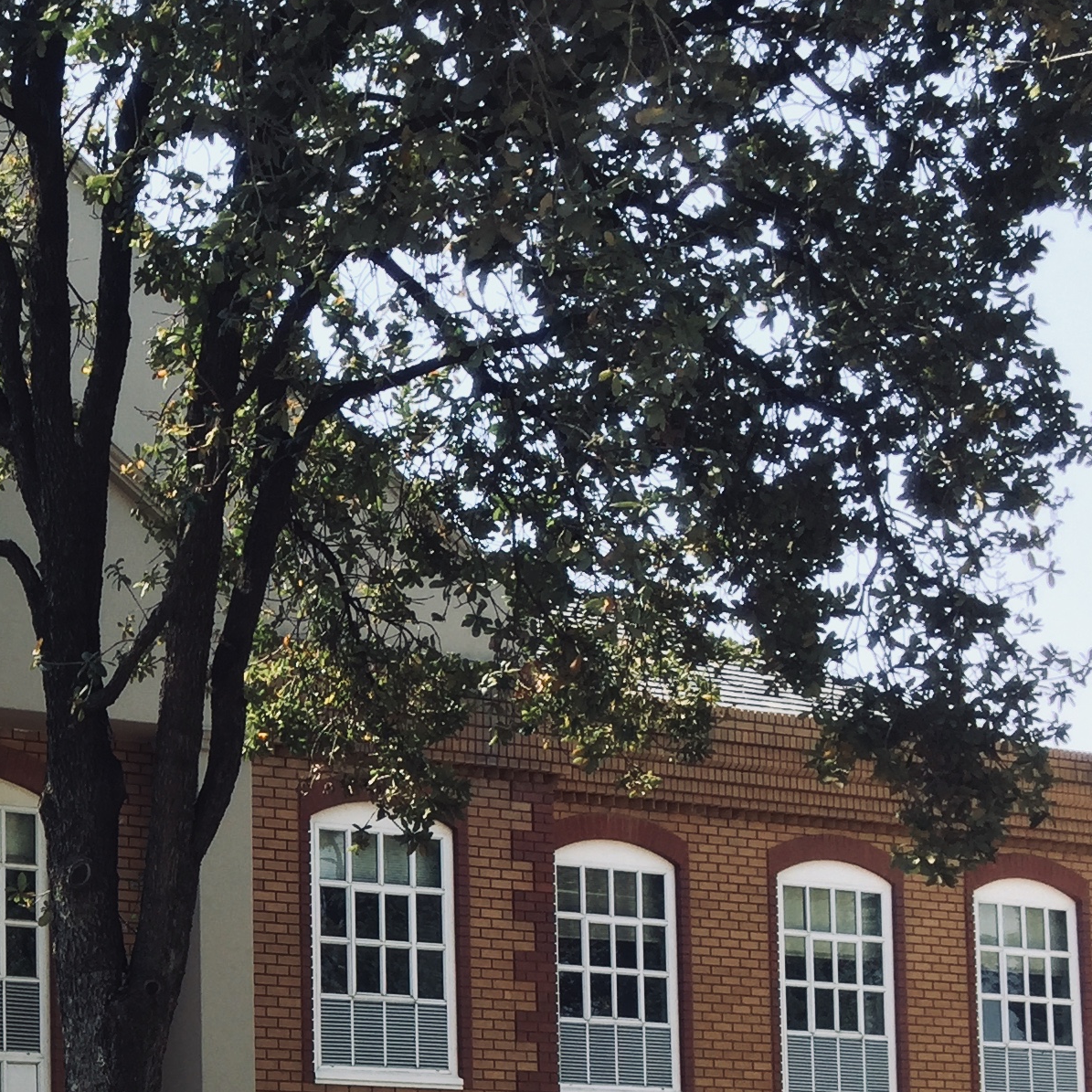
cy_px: 1097
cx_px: -267
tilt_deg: +7.8
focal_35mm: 70
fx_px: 2498
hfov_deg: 22.4
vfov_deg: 23.6
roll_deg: -0.9
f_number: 2.2
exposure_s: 1/403
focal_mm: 4.15
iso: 32
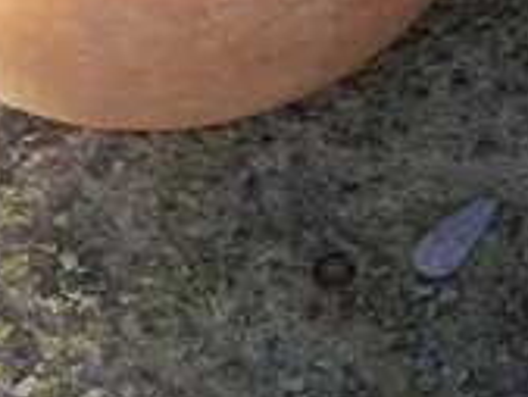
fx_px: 3144
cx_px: 953
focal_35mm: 206
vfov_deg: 6.8
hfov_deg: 9.2
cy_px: -585
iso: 200
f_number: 4.5
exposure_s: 1/125
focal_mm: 17
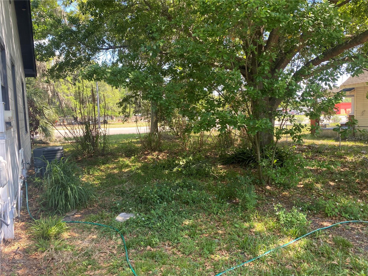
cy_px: 138
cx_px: 184
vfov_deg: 53.1
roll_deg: +2.7
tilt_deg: -4.6
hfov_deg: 67.3
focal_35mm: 26
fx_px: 276
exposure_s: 1/161
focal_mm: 4.25
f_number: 1.8
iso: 32
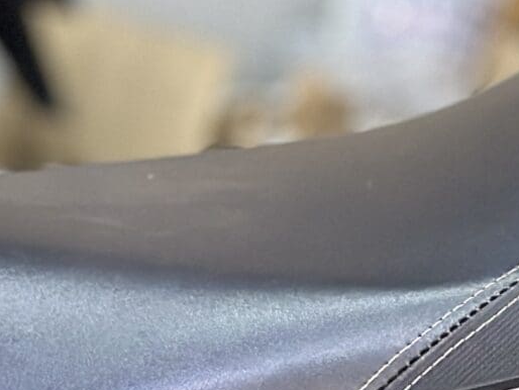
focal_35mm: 239
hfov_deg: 8.2
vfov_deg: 6.0
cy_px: 840
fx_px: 3585
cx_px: 710
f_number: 1.78
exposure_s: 1/33
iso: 640
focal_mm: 6.86
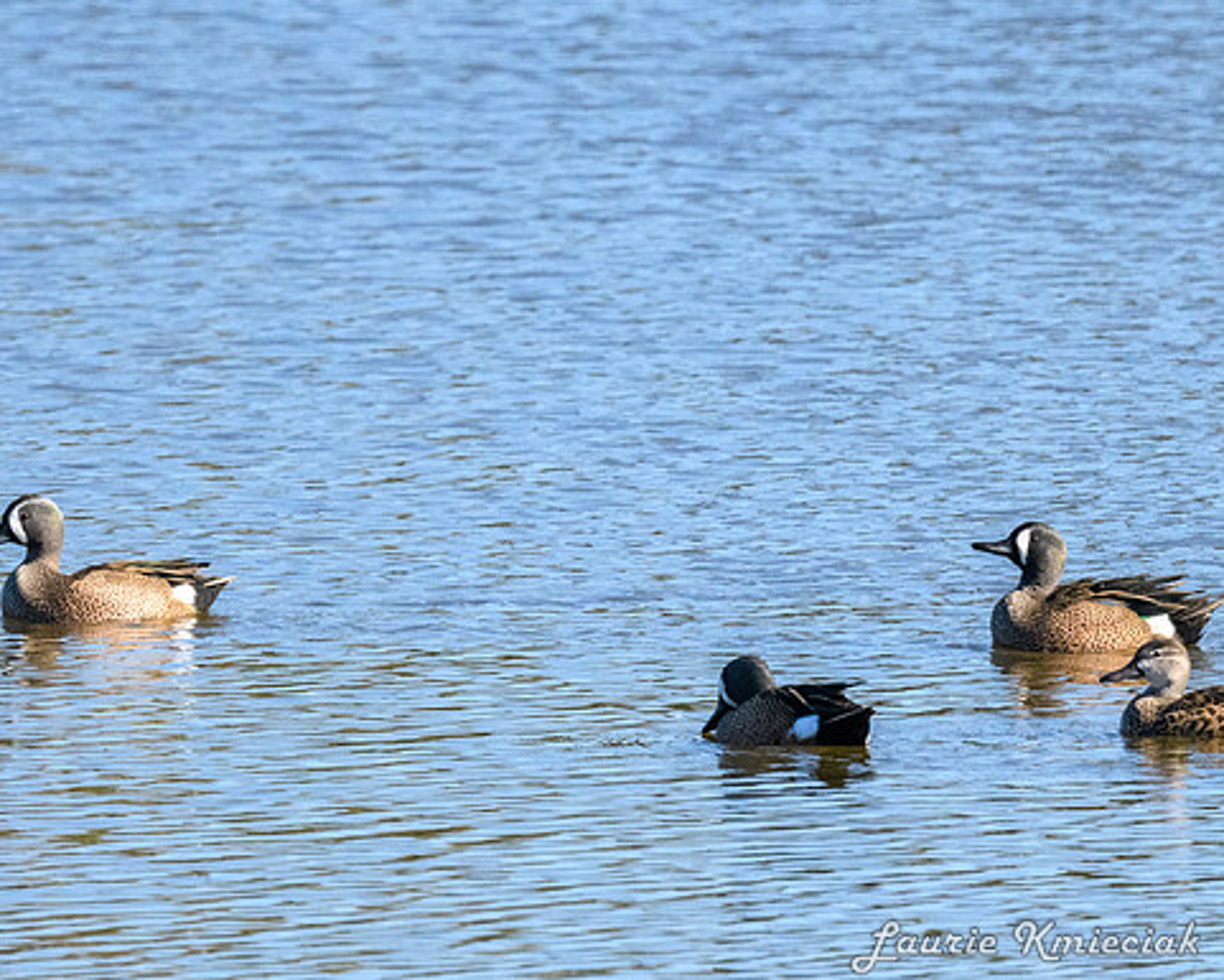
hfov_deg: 1.6
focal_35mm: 1217
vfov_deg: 1.3
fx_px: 44096
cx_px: 181
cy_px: 607
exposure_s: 1/3200
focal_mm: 500
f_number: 13
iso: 3200
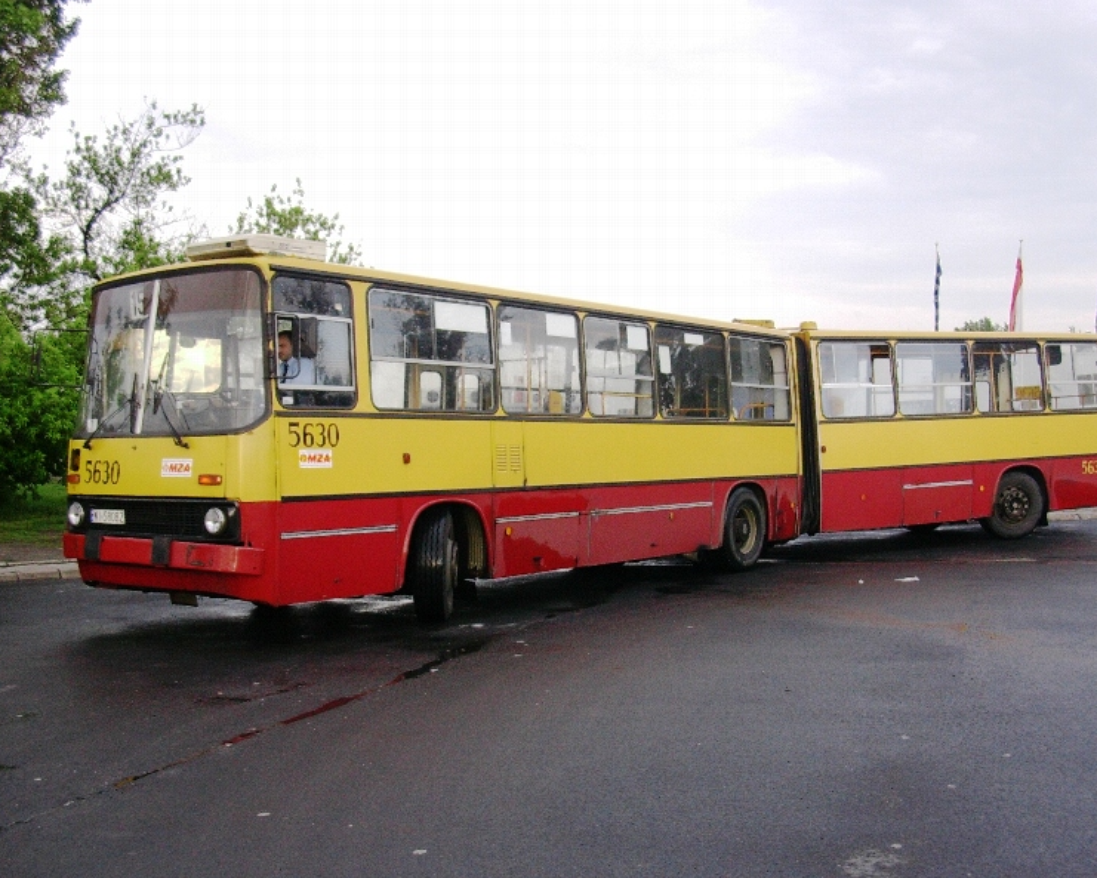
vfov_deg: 38.2
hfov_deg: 46.8
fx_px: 1266
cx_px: 573
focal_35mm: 39
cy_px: 435
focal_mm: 5.6
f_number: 2.7
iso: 70
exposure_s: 1/181
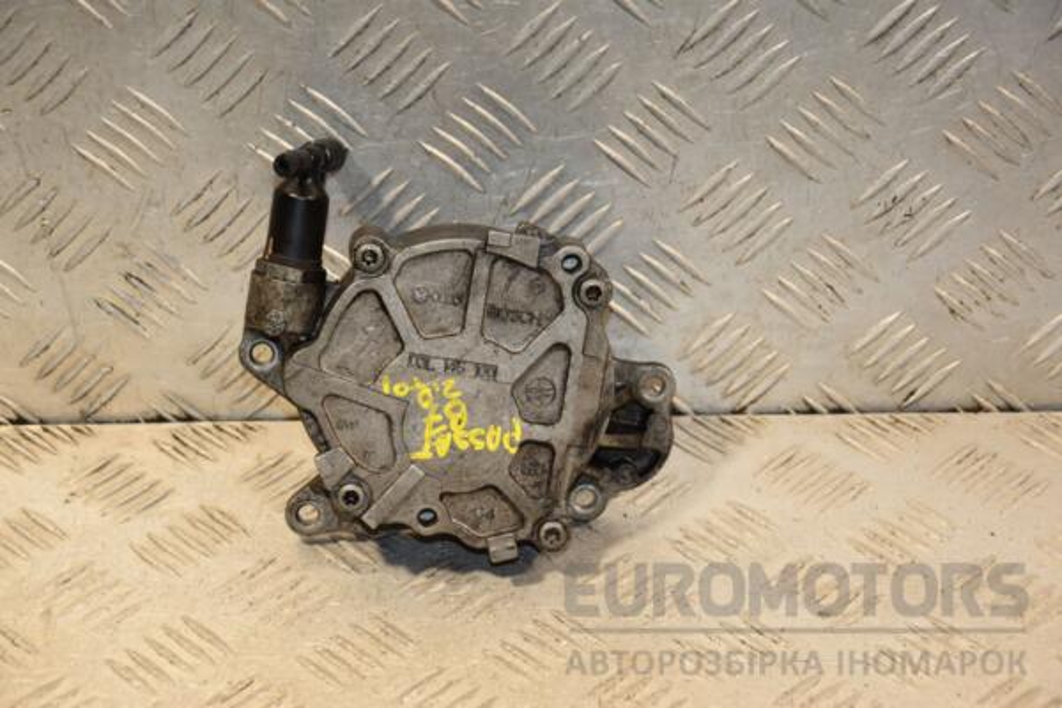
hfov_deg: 20.6
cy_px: 354
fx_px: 2920
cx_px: 531
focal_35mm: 99
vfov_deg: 13.8
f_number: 5.6
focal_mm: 66
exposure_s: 1/200
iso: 800
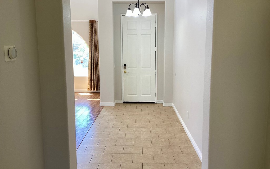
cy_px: 83
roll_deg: -0.8
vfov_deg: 38.3
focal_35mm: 33
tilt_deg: -9.1
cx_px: 135
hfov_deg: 58.2
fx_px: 243
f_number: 2.4
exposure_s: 1/120
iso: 50
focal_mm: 3.3
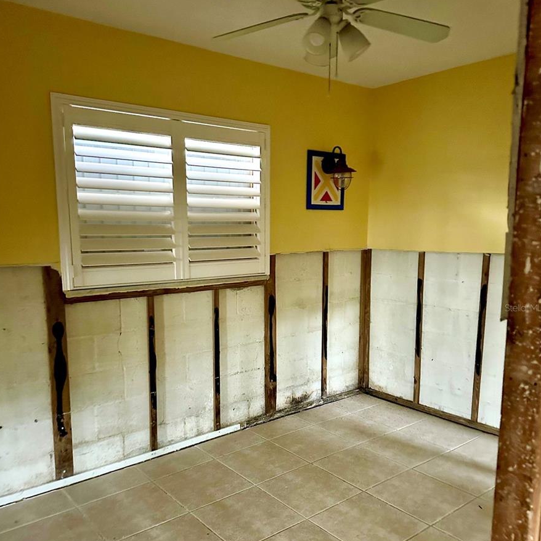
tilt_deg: -8.5
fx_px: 513
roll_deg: -0.8
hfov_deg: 55.6
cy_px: 307
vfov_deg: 55.4
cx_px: 271
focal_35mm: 29
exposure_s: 1/30
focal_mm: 6.86
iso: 1600
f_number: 1.78
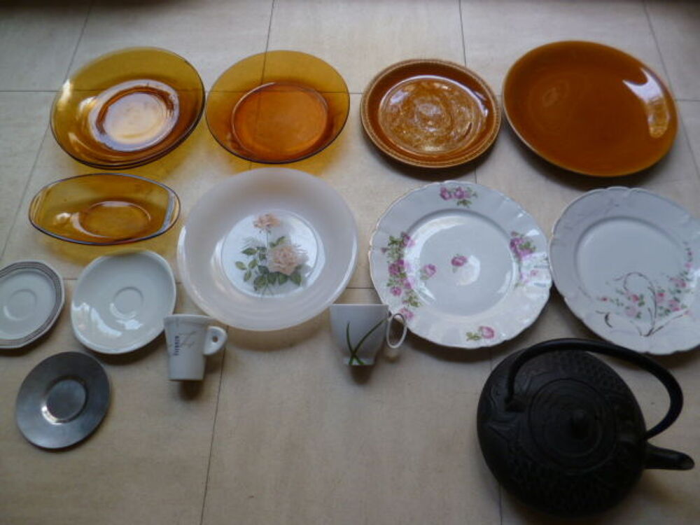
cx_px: 350
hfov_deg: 71.6
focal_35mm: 24
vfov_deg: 56.8
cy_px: 262
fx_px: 485
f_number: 2.5
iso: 100
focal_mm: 4.3
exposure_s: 1/80
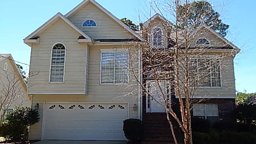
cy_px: 76
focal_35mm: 34
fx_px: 231
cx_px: 128
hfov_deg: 58.0
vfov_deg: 34.7
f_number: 3.2
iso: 125
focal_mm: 5.6
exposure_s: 1/640
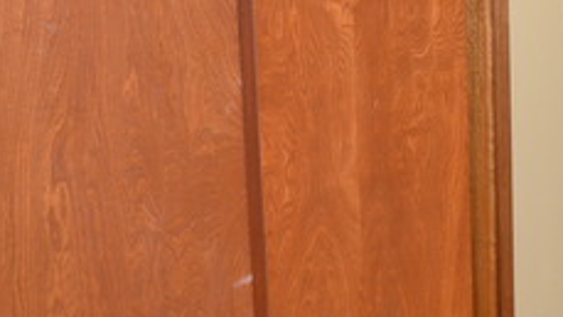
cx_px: 538
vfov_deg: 15.1
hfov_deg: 25.7
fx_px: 1180
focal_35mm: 79
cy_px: 28
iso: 1100
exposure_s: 1/60
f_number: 3.5
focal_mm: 18
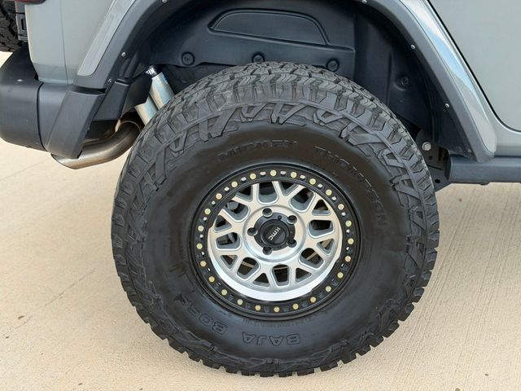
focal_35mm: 48
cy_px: 196
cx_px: 260
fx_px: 722
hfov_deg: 39.7
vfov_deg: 30.3
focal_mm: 6.76
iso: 64
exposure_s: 1/336
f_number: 1.78
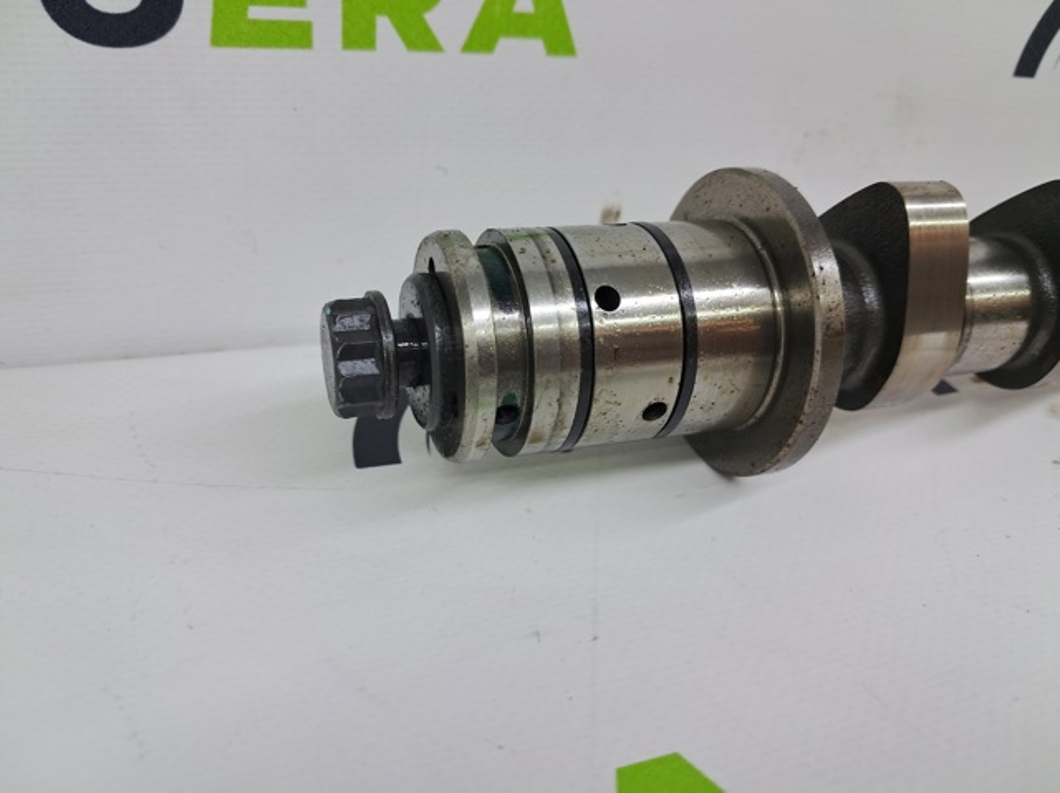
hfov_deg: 65.4
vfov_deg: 51.3
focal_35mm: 27
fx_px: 826
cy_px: 396
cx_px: 530
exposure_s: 1/60
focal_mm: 4
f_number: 1.8
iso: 50
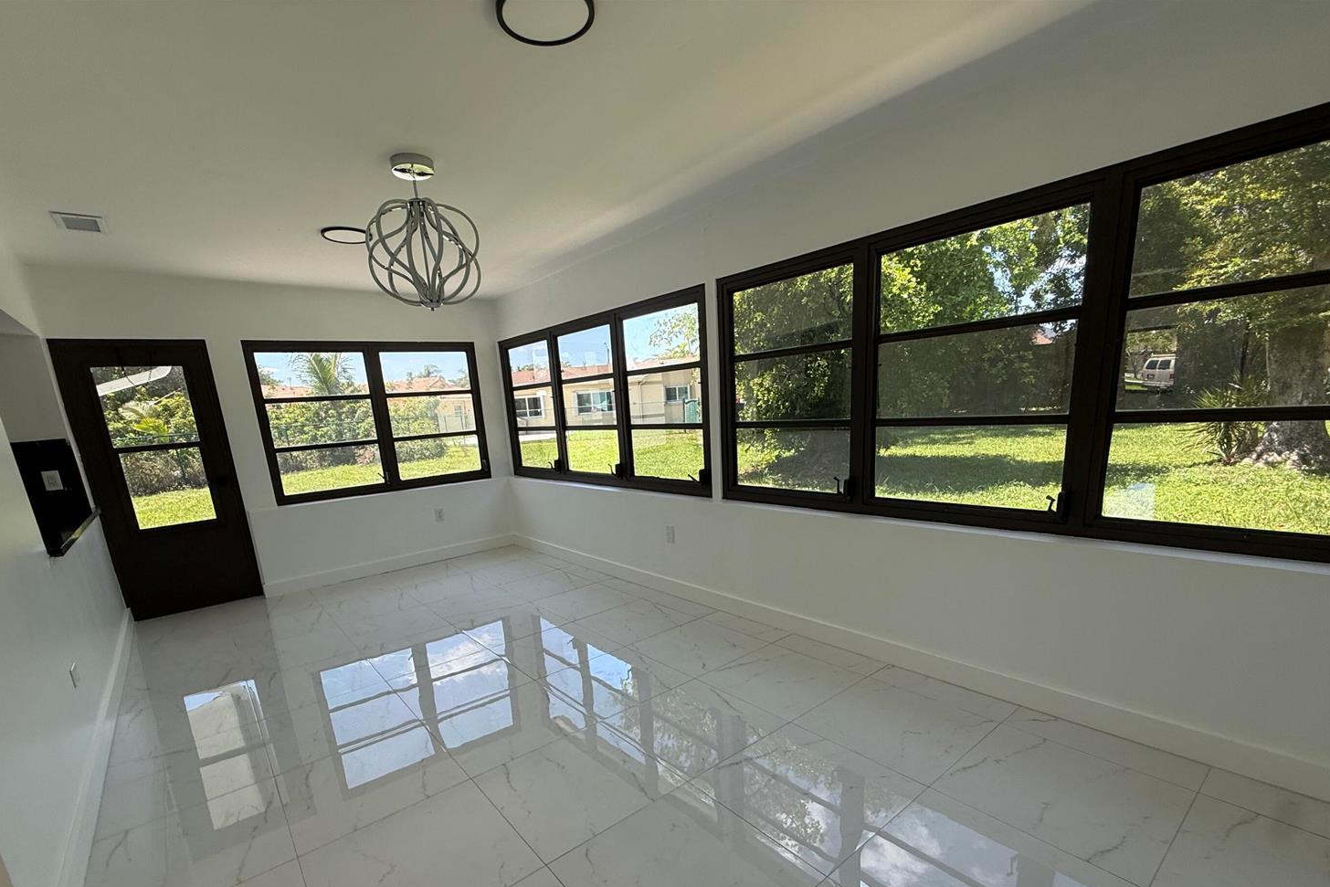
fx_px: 591
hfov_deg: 96.7
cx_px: 642
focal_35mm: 16
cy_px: 547
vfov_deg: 72.7
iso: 64
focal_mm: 2.22
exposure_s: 1/254
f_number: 2.2
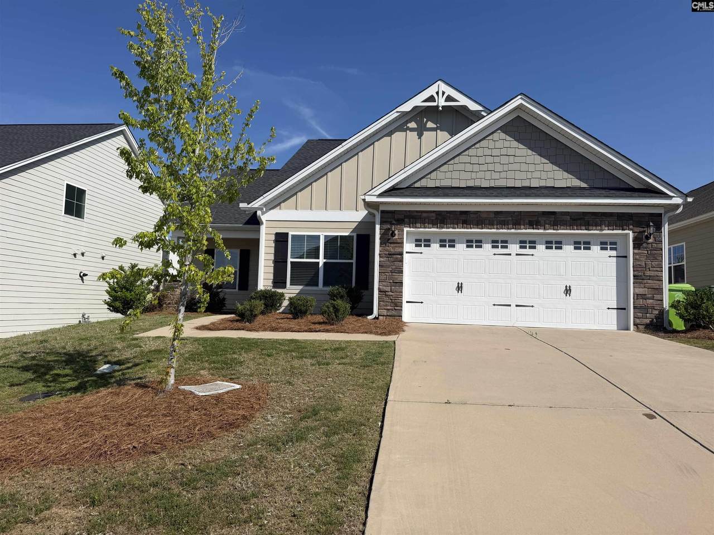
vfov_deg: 56.8
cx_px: 357
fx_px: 495
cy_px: 268
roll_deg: -1.2
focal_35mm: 24
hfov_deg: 71.6
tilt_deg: +4.1
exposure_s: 1/5714
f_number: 1.78
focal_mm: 6.76
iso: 80
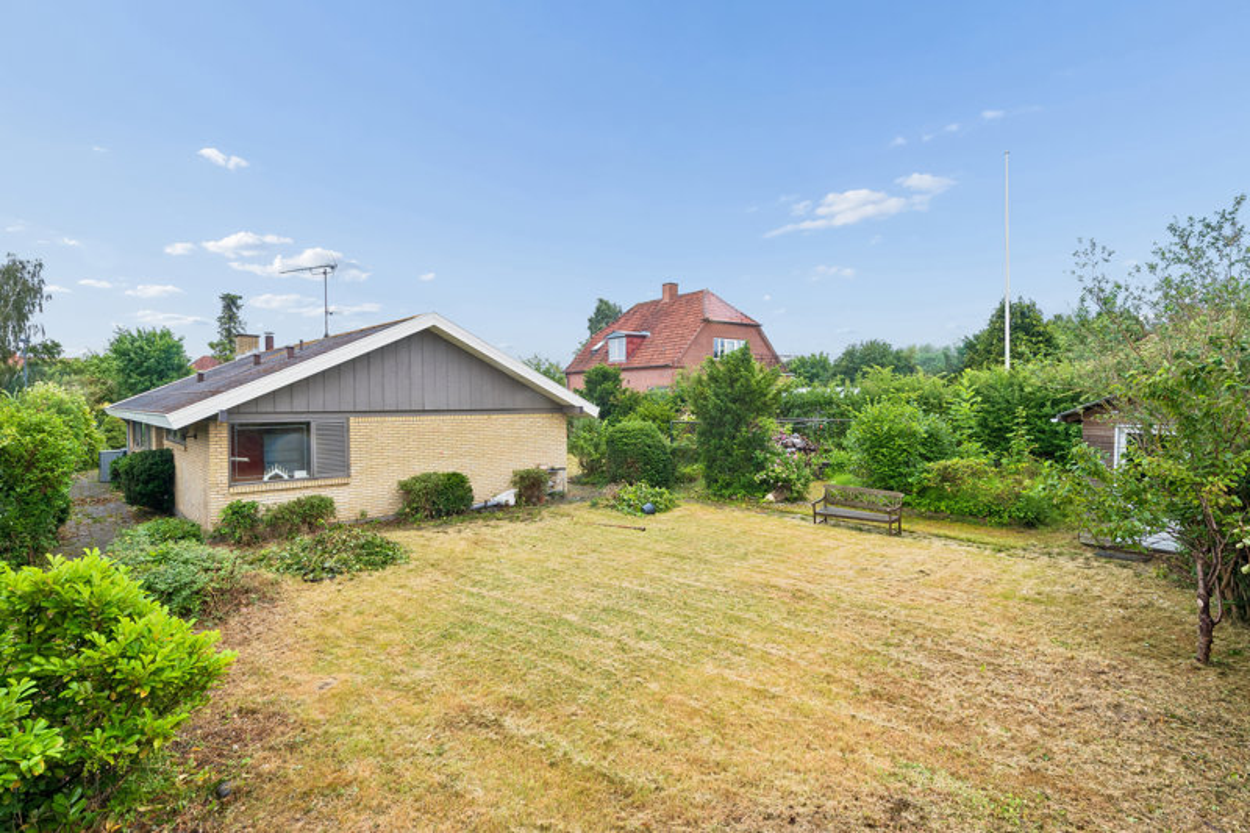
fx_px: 590
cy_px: 416
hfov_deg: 93.3
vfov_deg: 70.4
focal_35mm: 17
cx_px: 625
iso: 200
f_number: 10
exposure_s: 1/50
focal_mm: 17
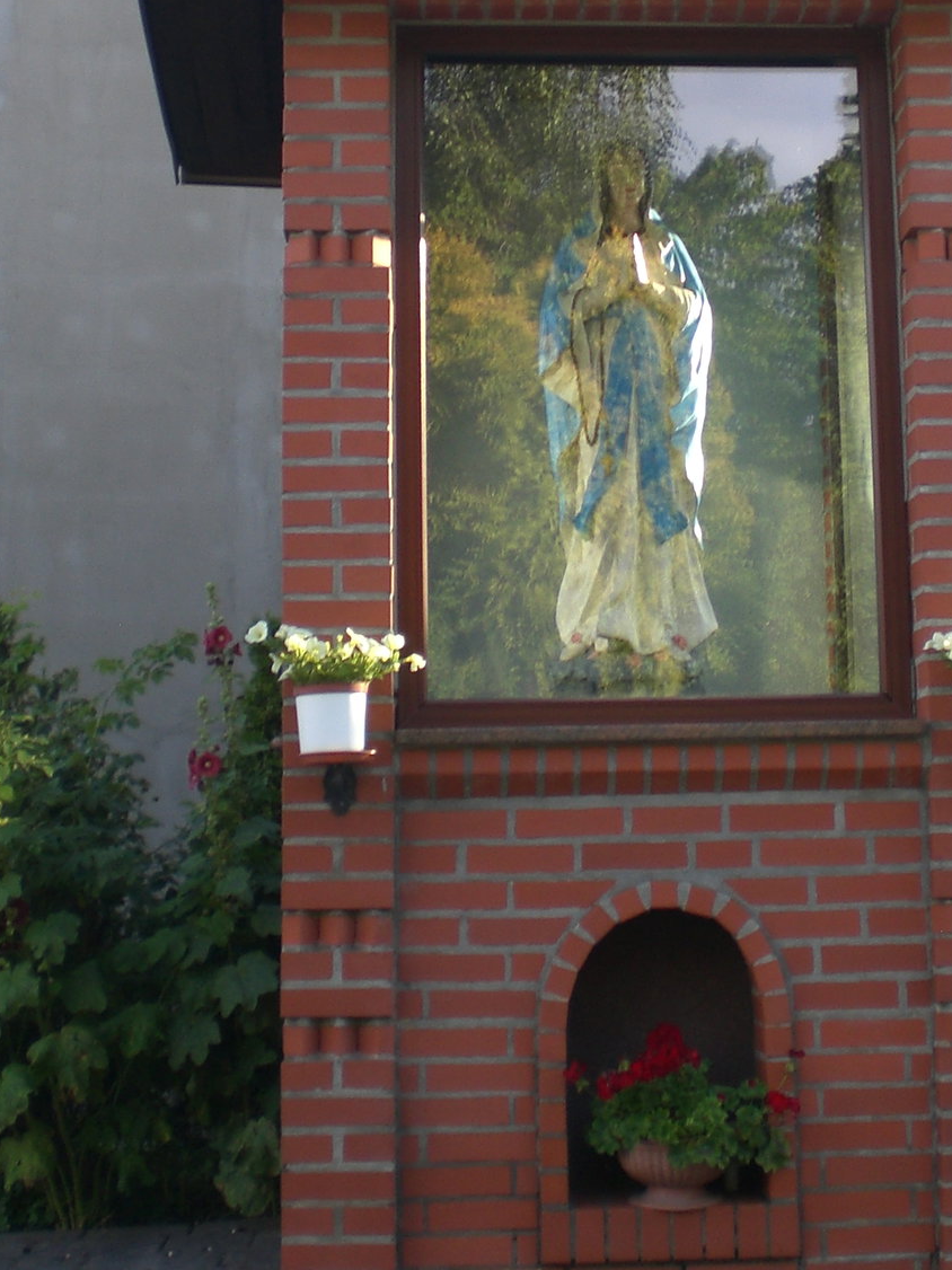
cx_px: 625
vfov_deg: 26.8
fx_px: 2641
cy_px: 380
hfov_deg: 20.4
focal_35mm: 72
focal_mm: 6.3
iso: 50
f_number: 3.1
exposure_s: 1/100
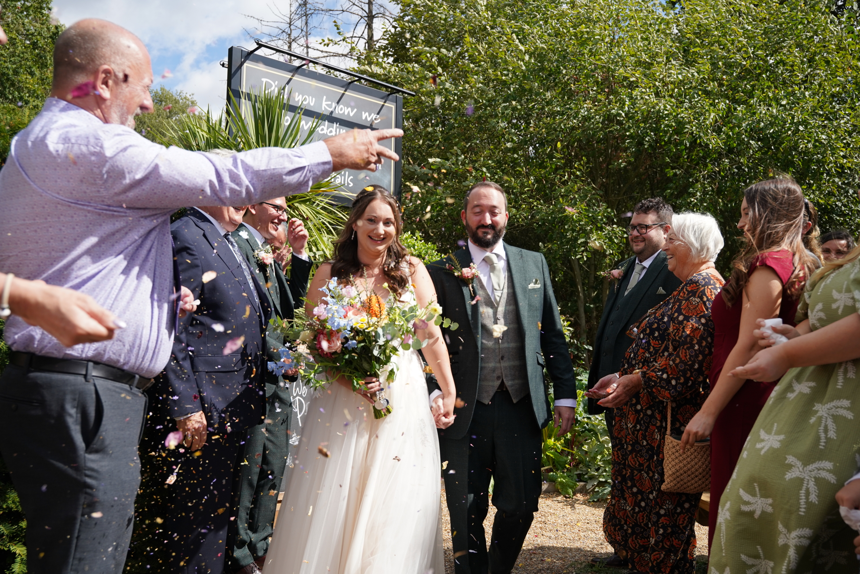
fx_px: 709
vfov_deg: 44.0
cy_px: 287
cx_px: 430
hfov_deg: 62.4
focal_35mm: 30
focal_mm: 29.7
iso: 320
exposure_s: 1/2000
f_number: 4
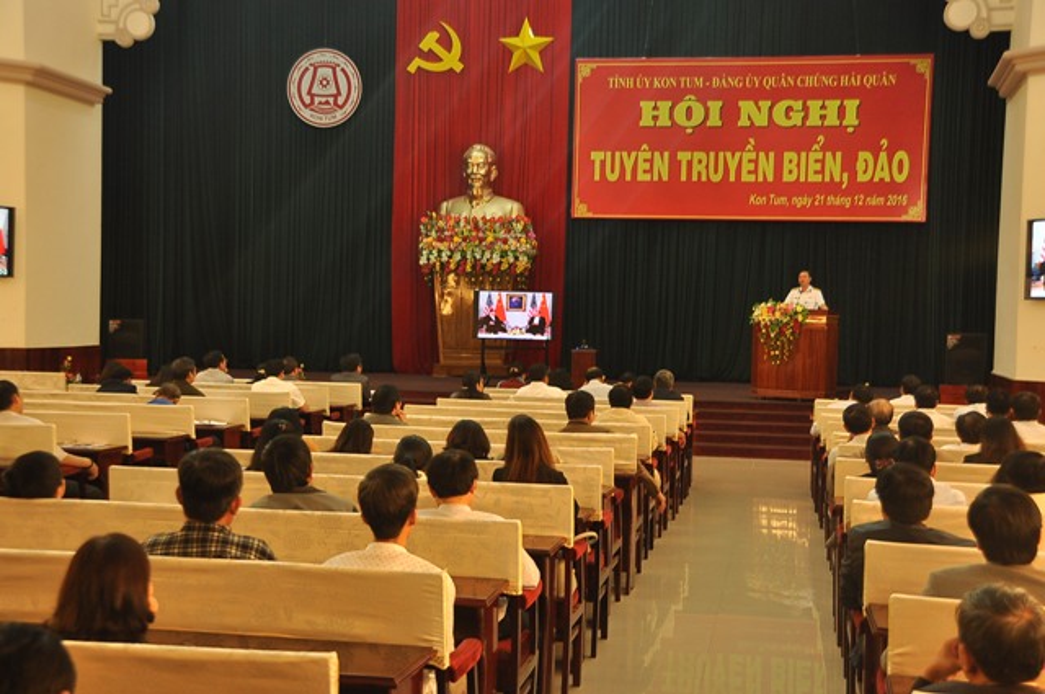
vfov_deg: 28.0
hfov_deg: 41.2
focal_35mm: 48
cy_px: 347
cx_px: 522
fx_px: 1392
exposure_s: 1/25
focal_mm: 32
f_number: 4.5
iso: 400
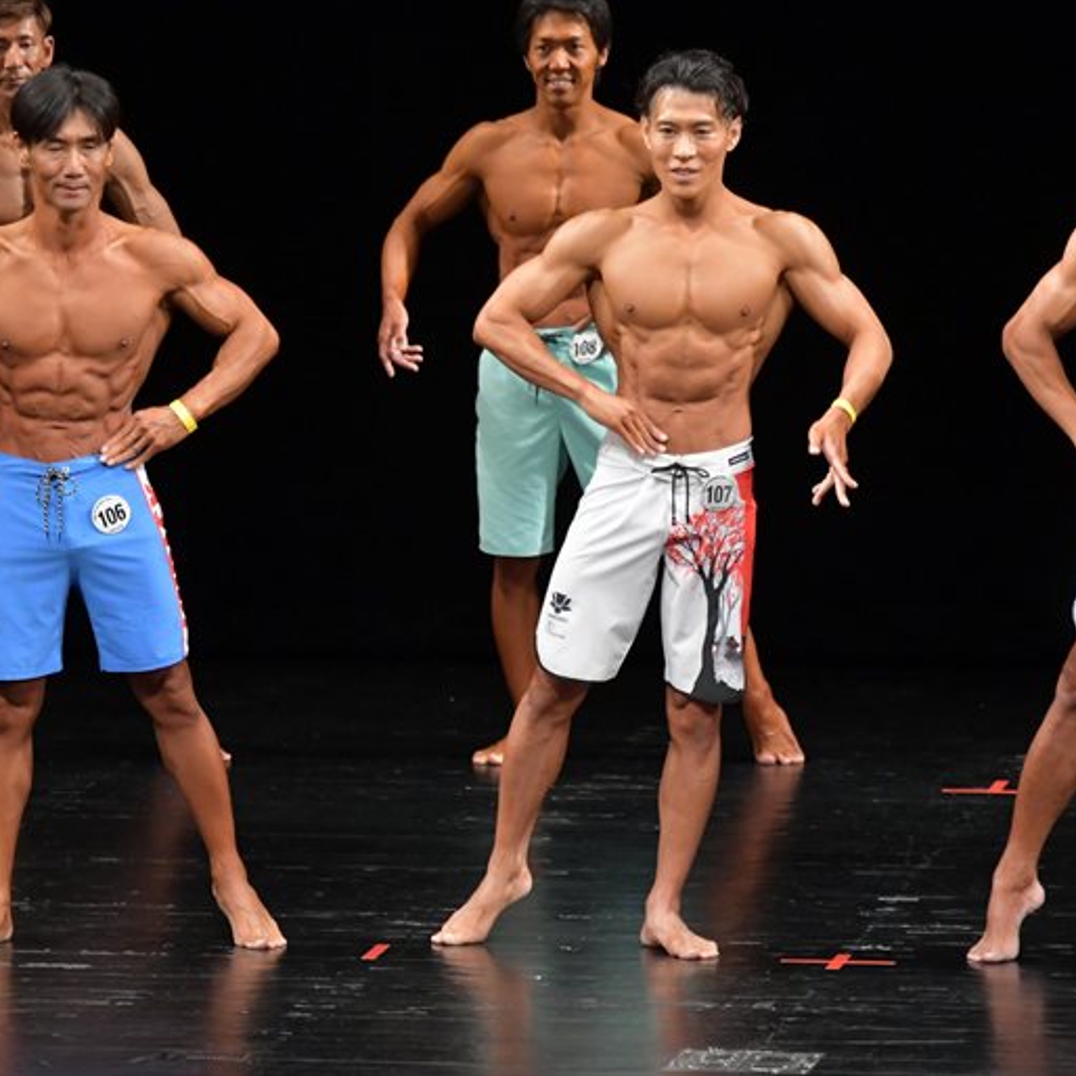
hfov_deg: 5.1
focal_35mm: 346
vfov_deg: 5.1
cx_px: 294
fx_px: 12168
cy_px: 538
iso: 3200
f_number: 5.6
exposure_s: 1/400
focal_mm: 180
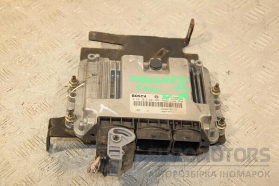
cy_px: 93
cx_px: 140
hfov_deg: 28.1
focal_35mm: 72
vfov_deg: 18.9
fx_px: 558
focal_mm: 48
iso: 800
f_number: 5
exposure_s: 1/200
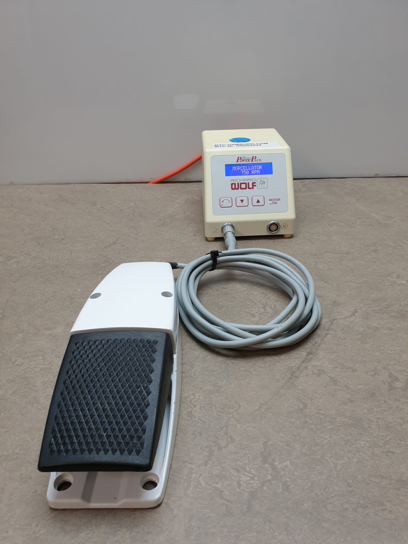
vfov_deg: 67.3
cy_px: 272
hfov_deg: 53.1
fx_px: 409
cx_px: 204
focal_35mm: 26
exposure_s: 1/100
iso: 80
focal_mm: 4.3
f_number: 2.4
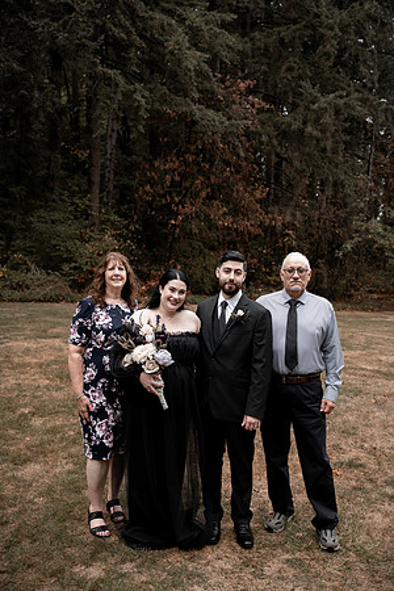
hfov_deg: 43.6
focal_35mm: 30
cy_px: 296
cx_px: 197
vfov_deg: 61.9
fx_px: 492
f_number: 2.8
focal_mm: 30
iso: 400
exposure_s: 1/1600
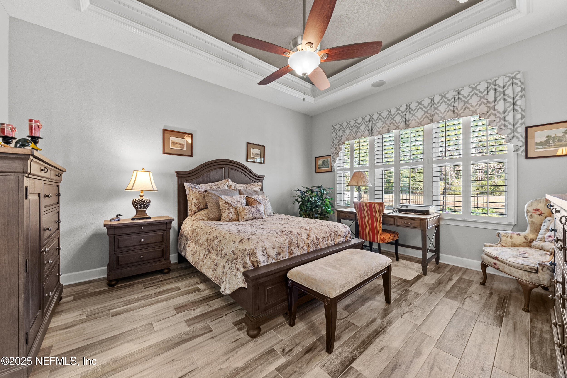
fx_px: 205
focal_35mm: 13
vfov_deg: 85.5
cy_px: 189
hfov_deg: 108.3
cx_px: 284
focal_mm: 13
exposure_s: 1/4
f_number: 8
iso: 400
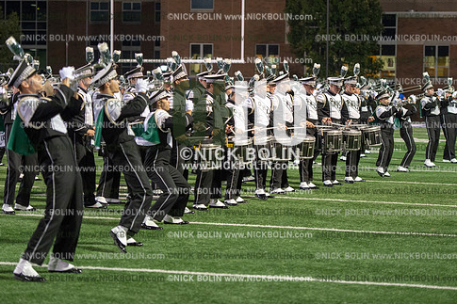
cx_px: 239
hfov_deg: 16.8
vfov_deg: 11.2
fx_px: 1548
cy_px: 125
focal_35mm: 122
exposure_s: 1/400
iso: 4000
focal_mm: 102
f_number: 2.8
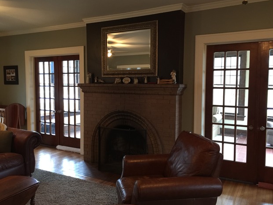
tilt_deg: -4.8
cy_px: 102
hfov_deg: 60.0
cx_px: 141
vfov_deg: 46.8
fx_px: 237
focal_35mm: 30
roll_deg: -0.4
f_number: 2.2
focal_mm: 4.15
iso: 125
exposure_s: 1/10
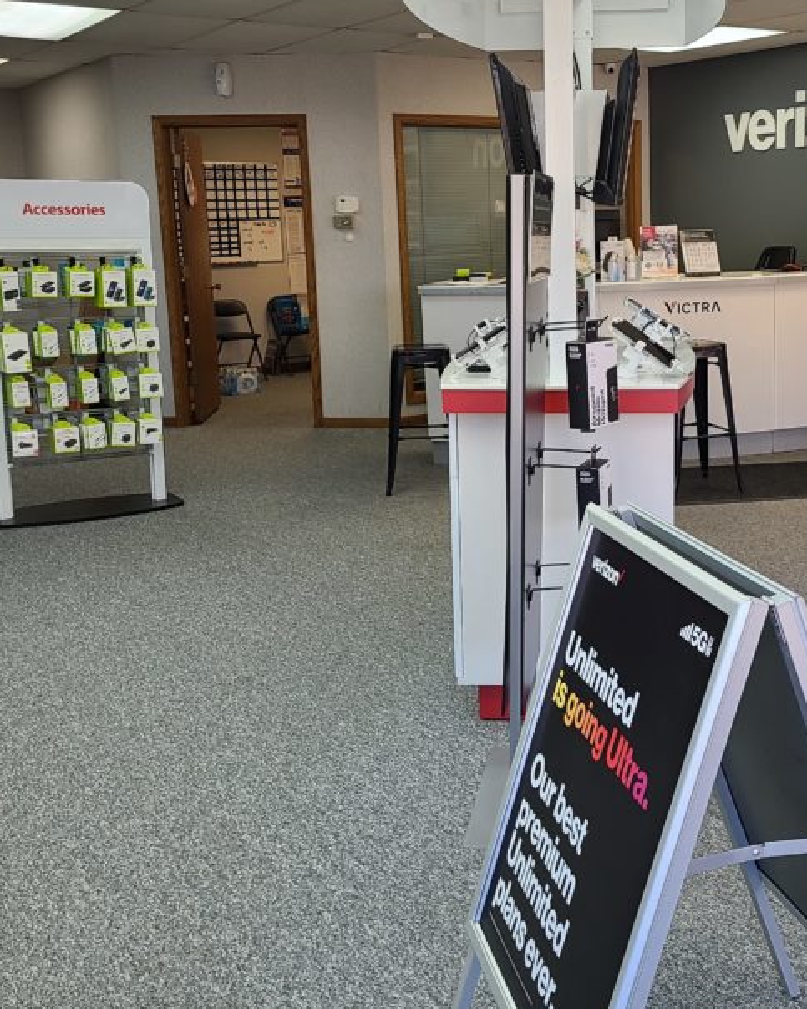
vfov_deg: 42.8
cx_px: 586
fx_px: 1284
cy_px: 441
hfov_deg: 34.3
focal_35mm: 43
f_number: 1.8
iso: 50
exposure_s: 1/120
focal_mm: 5.4
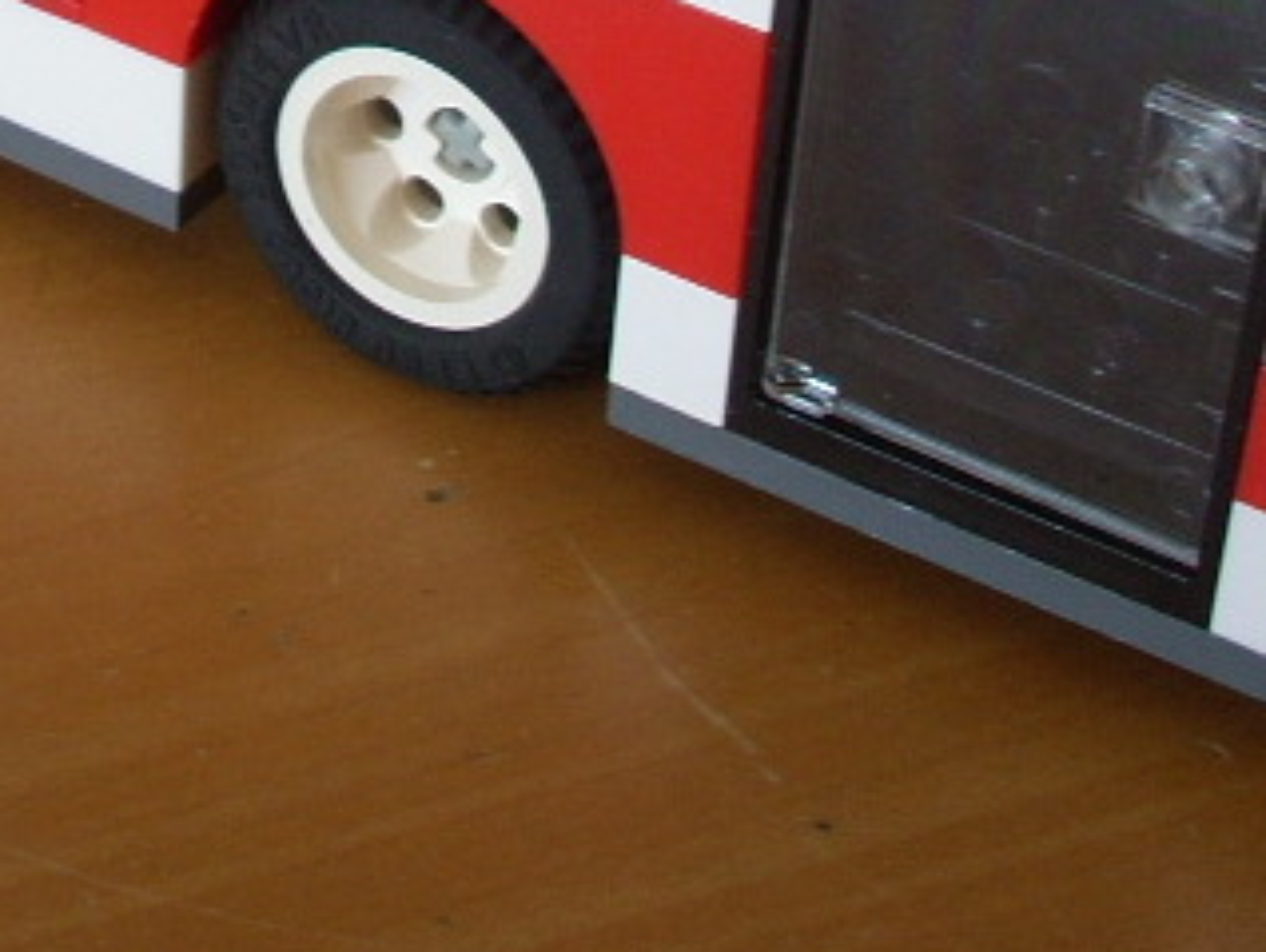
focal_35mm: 119
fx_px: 4355
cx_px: 247
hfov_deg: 16.4
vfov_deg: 11.8
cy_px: -558
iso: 84
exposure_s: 1/30
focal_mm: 6.2
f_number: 2.8
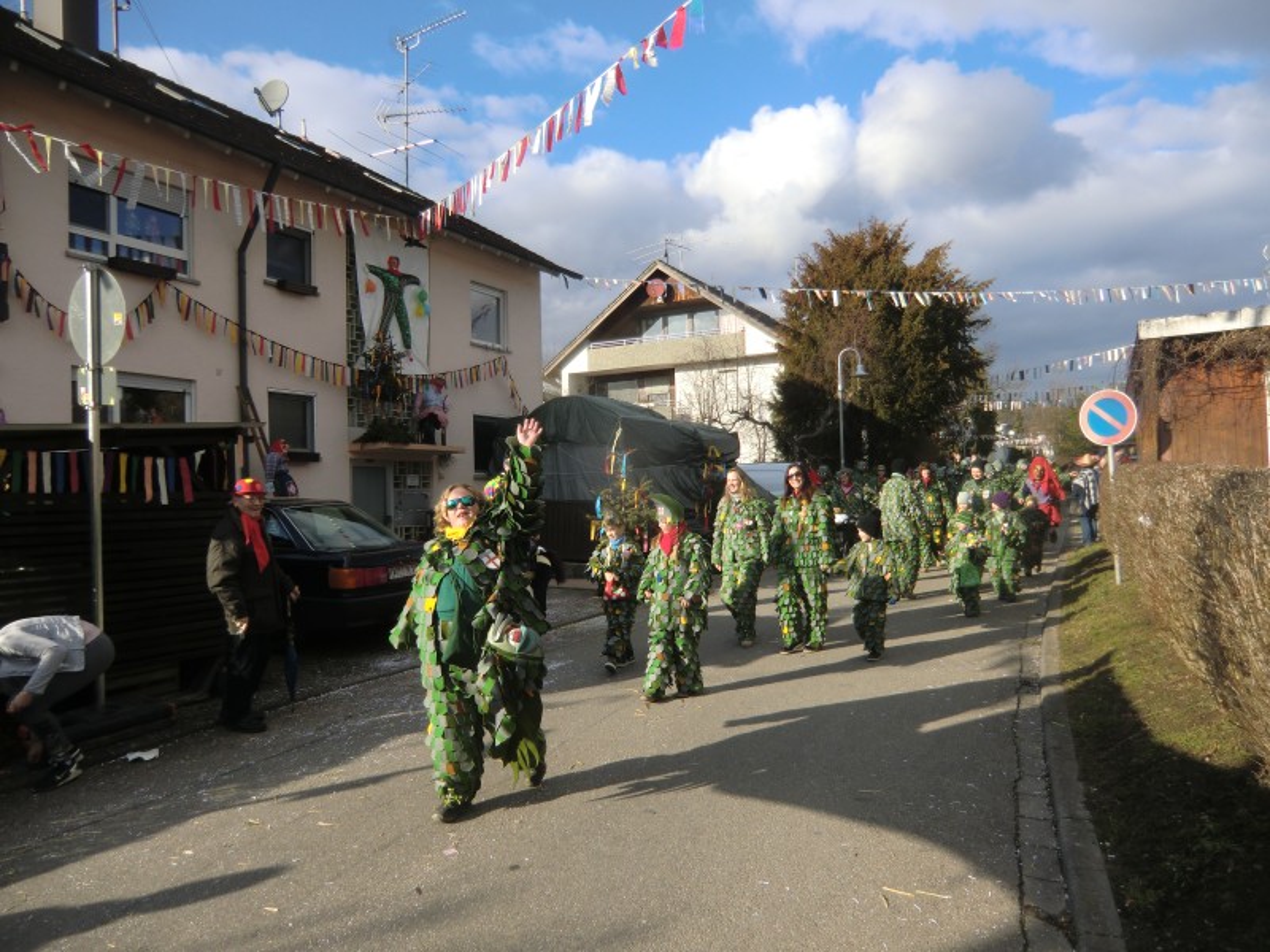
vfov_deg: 56.8
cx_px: 635
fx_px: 881
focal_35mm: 24
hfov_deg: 71.6
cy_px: 476
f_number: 3.2
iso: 64
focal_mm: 4.3
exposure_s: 1/640
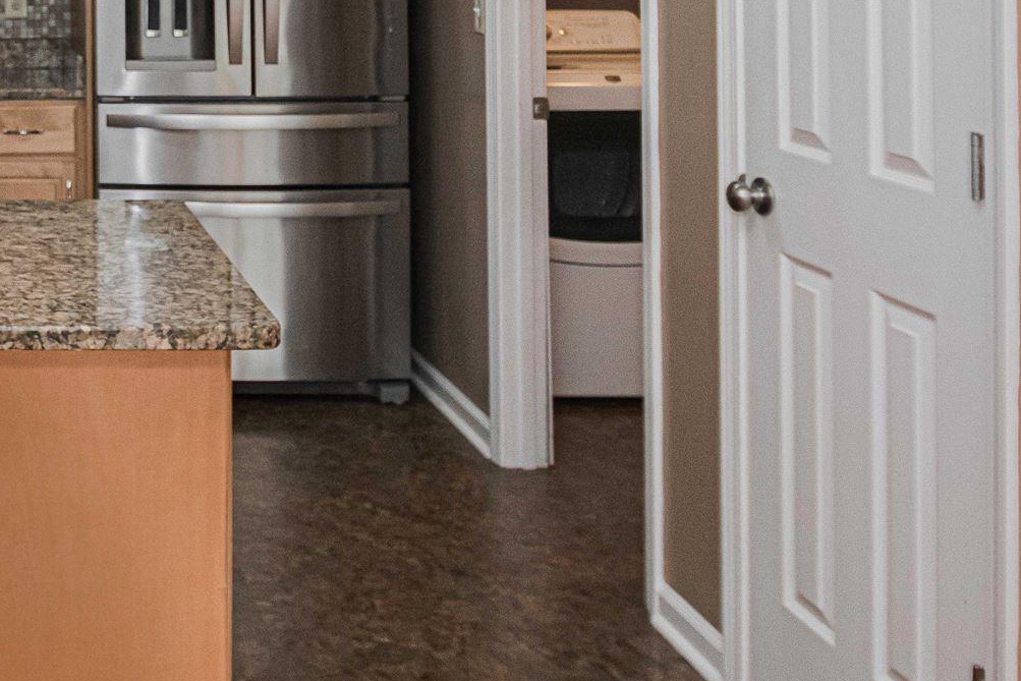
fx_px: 1390
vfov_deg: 26.4
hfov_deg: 36.9
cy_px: 35
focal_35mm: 49
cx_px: 42
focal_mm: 16
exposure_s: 1/250
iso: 1600
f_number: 5
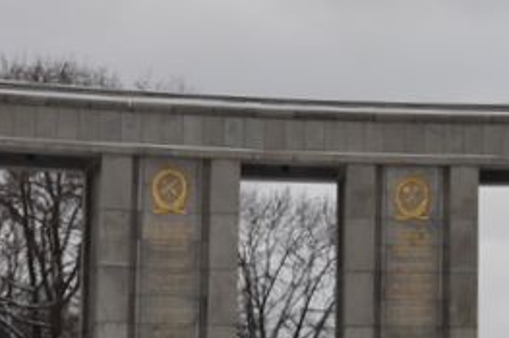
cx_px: 695
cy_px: 191
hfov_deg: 14.0
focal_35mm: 140
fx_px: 1978
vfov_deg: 9.8
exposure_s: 1/125
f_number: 11
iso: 200
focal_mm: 24
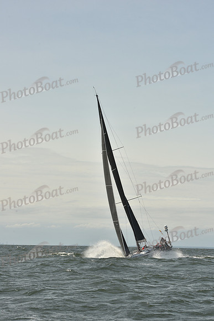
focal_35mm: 98
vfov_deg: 20.8
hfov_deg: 14.0
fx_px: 873
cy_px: 160
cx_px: 107
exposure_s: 1/800
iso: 250
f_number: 10
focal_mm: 98
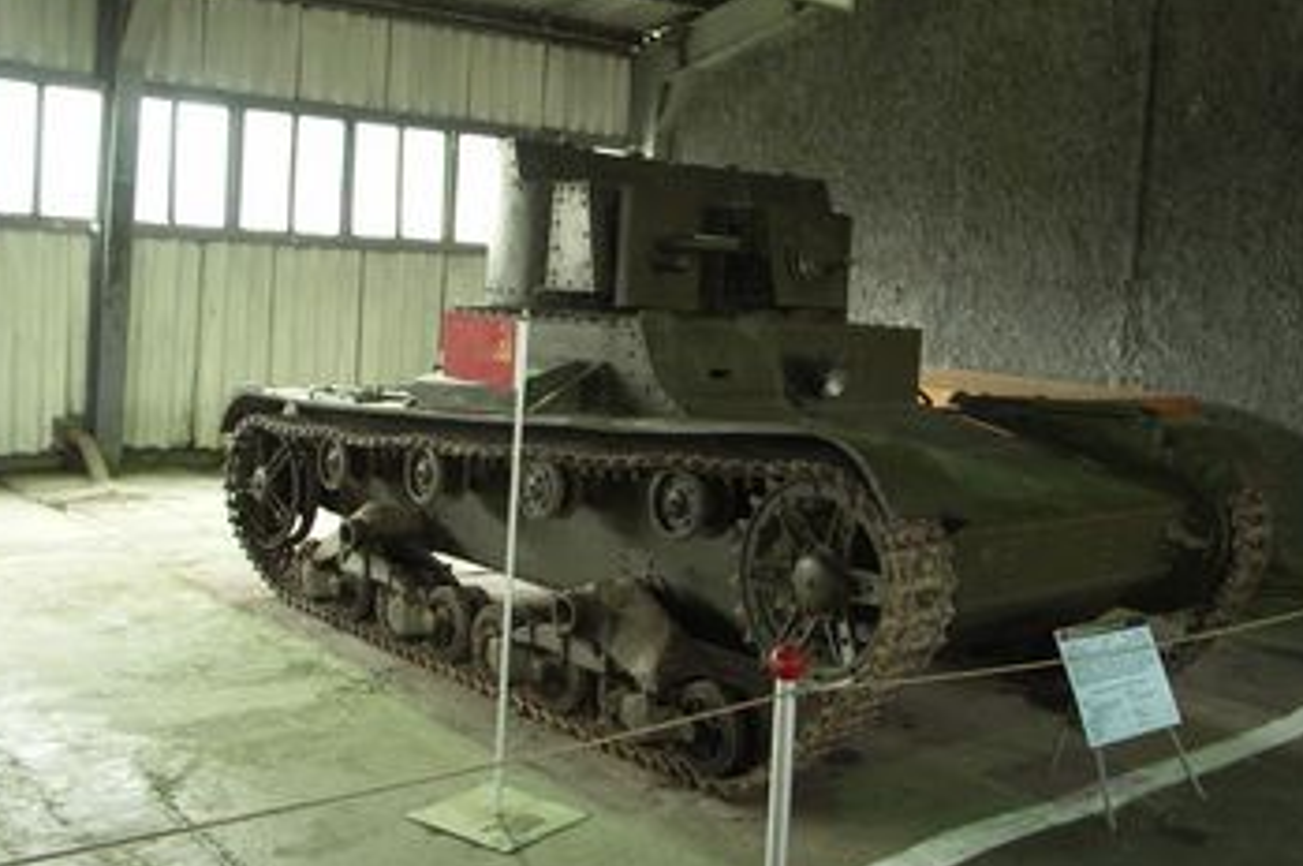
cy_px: 392
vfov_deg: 35.8
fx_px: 1338
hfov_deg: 51.9
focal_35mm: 37
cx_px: 694
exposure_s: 1/6
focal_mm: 8
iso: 125
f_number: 2.8
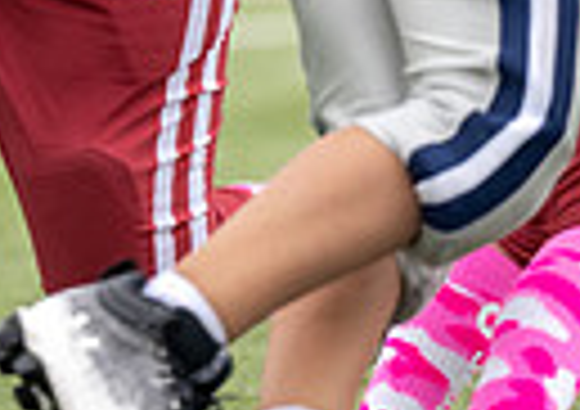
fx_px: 14927
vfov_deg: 1.6
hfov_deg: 2.2
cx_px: -280
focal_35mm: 910
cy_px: -320
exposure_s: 1/1250
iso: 200
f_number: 2.8
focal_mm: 157
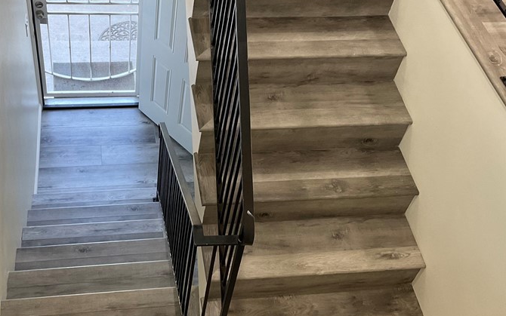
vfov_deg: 27.4
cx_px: 192
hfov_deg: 42.3
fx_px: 648
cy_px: 127
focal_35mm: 47
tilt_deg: -46.4
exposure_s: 1/60
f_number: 1.8
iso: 80
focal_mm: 3
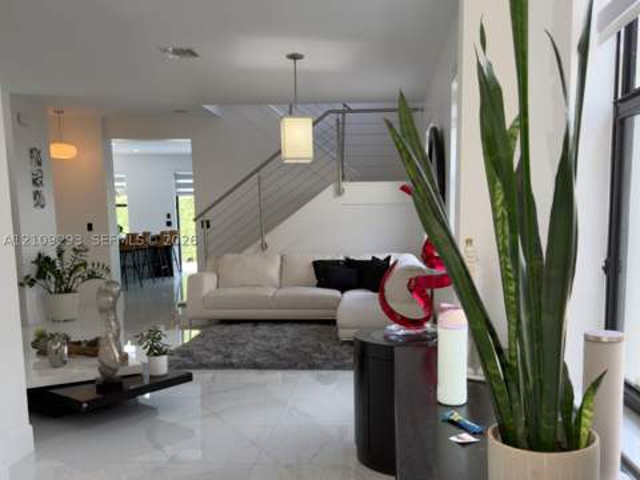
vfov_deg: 56.8
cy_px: 240
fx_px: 444
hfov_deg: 71.6
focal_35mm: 24
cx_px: 320
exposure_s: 1/132
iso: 50
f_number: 1.78
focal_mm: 6.76
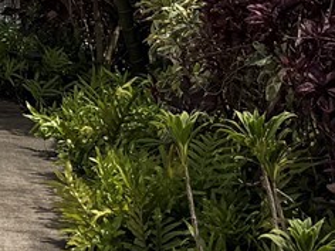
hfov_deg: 10.8
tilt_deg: +3.1
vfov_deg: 8.7
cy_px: -197
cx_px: -392
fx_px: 1577
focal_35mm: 163
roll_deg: -1.5
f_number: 1.78
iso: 80
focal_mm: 6.76
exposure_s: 1/8130
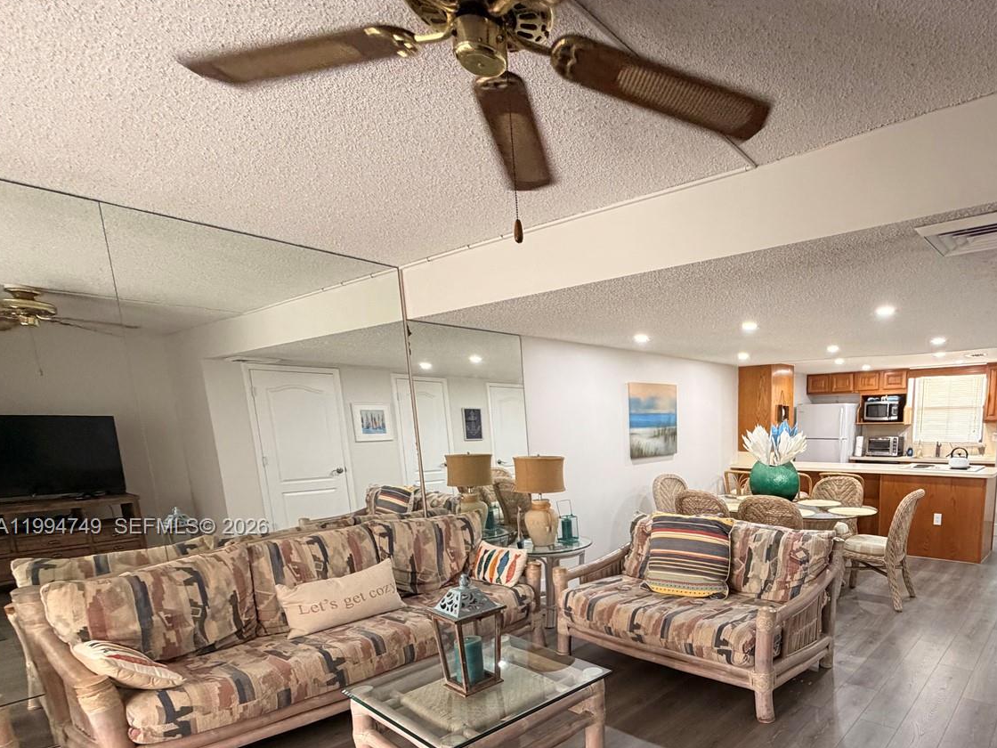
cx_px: 703
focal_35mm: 20
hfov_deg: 77.7
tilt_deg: -10.3
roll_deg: +1.2
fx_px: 576
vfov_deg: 63.4
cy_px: 528
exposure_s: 1/85
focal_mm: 2.22
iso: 320
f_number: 2.2
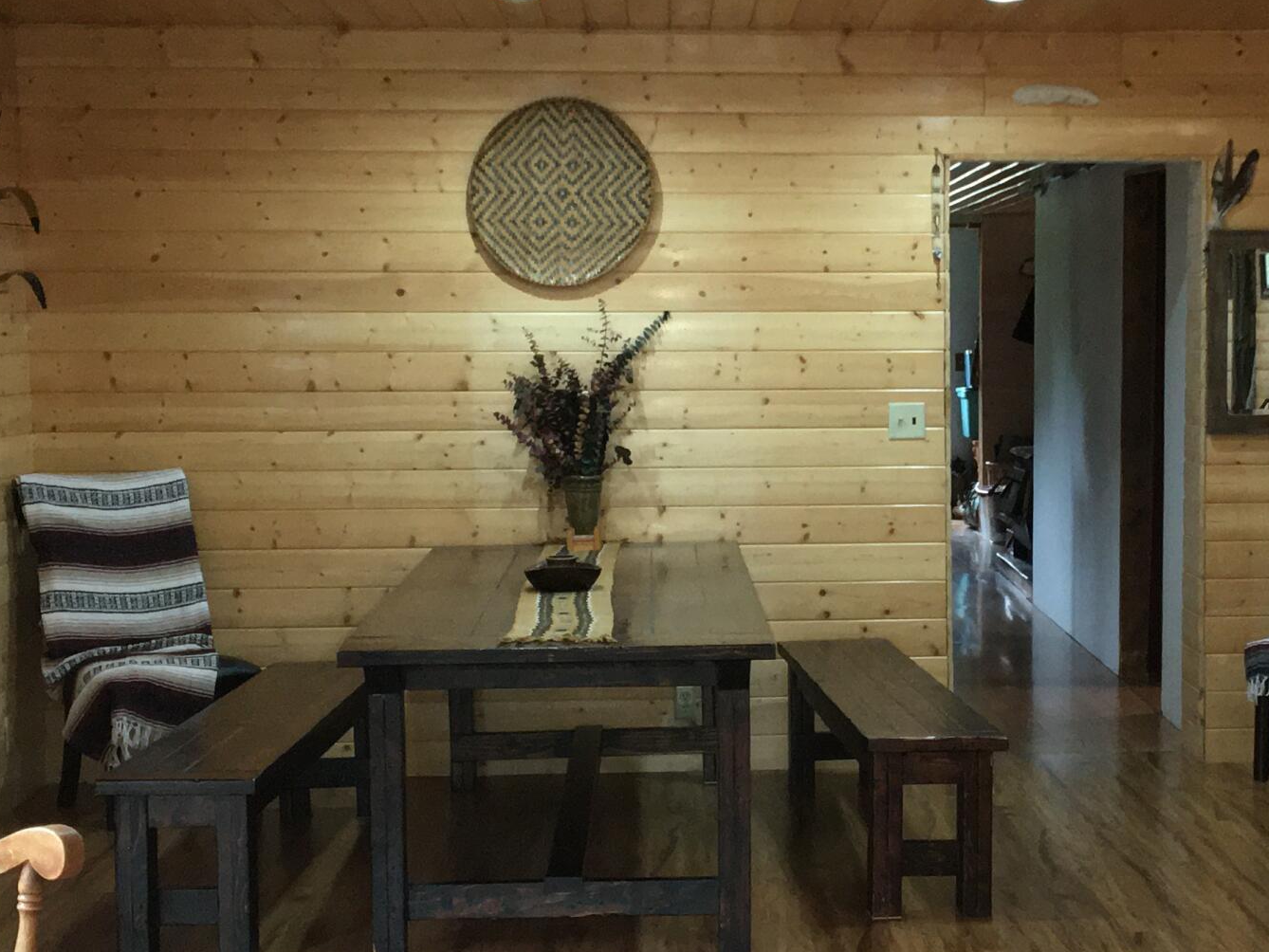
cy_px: 540
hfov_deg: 29.6
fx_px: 2383
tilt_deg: -5.8
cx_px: 848
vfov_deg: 22.6
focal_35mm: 65
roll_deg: +0.8
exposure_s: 1/17
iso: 200
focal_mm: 4.15
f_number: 2.2
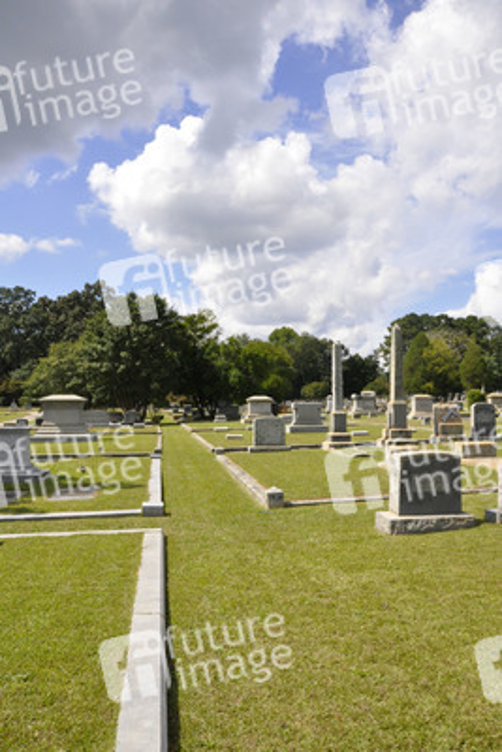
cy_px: 376
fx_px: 564
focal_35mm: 27
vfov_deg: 67.4
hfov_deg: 48.0
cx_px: 251
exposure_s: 1/800
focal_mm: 18
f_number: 14
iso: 1000
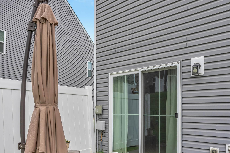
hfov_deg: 63.6
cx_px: 125
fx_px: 185
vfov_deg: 43.9
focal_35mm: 29
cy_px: 110
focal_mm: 16
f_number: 9
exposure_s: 1/160
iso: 320
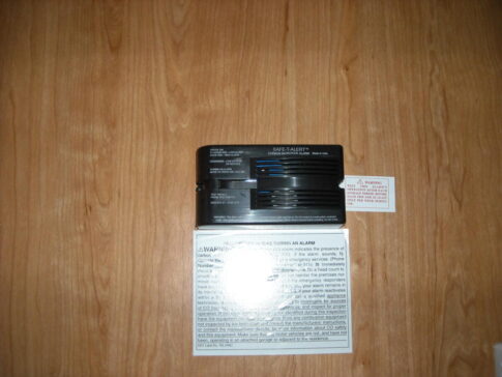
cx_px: 251
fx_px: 508
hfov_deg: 52.6
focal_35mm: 35
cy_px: 188
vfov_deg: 40.7
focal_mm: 5.7
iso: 200
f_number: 2.8
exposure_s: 1/60
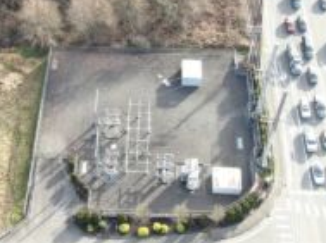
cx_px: 110
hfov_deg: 27.7
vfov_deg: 20.5
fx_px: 658
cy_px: 17
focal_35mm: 70
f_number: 3.2
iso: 100
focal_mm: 5.57
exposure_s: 1/120
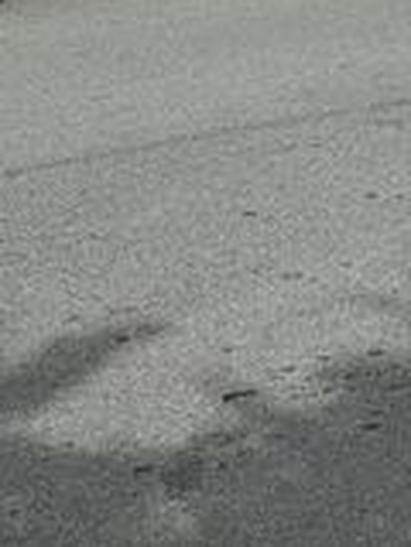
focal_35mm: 100
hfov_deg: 14.7
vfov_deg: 15.3
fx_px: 1583
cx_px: 363
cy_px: -590
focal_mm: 6.76
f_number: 1.78
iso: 80
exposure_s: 1/10417
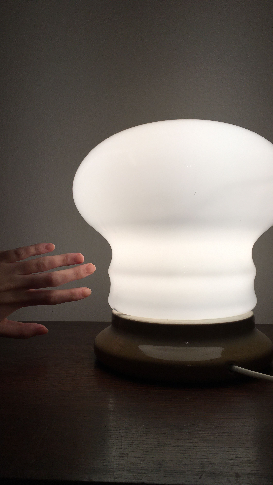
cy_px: 245
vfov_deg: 61.0
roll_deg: -0.1
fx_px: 412
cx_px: 137
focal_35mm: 32
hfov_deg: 36.7
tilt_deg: -0.3
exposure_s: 1/257
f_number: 2.2
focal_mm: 4.15
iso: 25
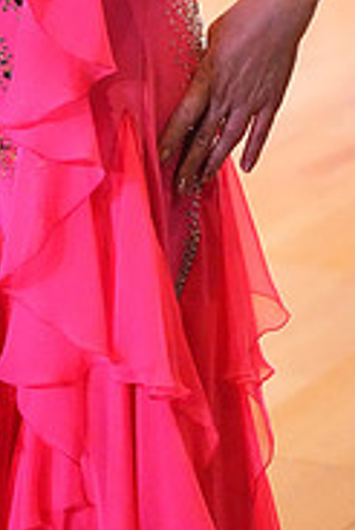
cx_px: -186
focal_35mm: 221
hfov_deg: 6.2
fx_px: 3263
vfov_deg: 9.1
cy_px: -259
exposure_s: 1/400
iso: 16000
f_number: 5
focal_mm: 70
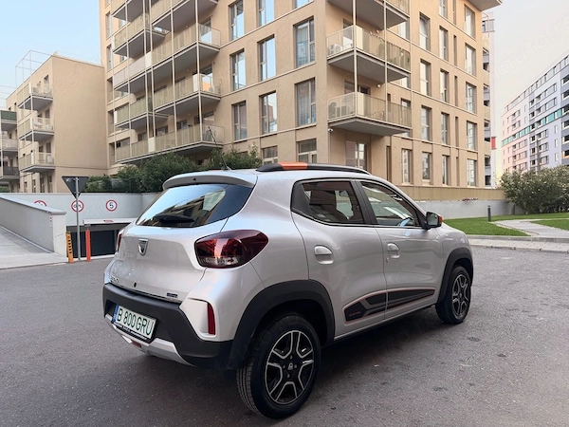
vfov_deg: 56.8
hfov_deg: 71.6
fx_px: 394
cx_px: 284
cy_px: 214
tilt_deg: -1.3
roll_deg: +1.3
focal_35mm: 24
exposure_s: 1/121
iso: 100
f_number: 1.78
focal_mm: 6.76
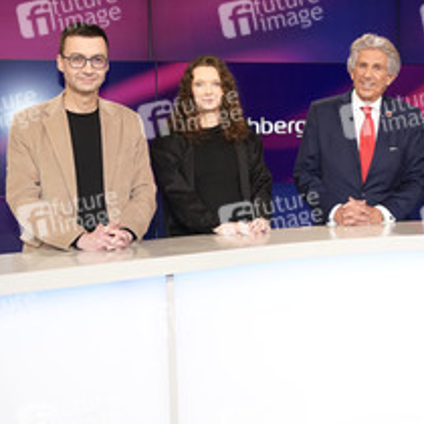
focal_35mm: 51
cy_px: 166
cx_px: 419
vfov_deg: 33.3
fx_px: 707
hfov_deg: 31.1
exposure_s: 1/125
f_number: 5
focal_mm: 28
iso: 2000
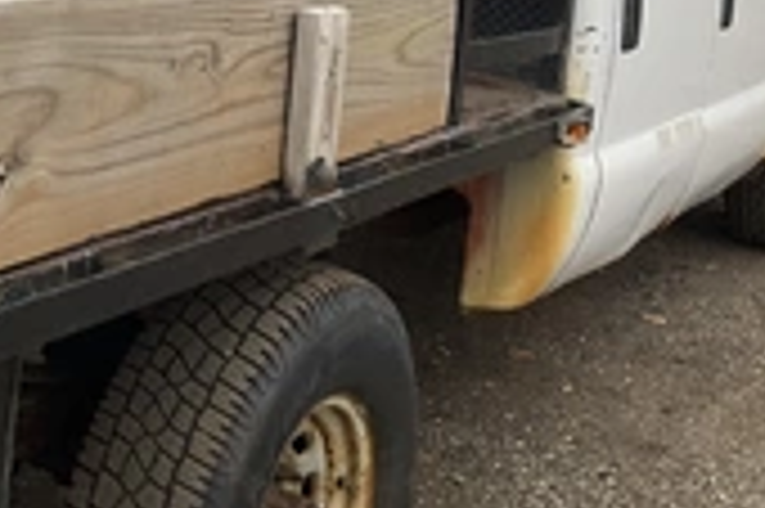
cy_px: -135
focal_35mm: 71
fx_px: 1507
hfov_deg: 27.9
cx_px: 158
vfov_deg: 18.0
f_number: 1.8
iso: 25
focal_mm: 3
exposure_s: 1/580
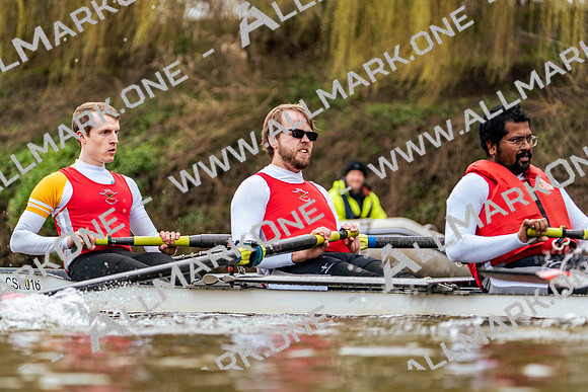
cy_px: 196
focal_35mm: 289
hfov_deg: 7.1
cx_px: 294
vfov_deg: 4.8
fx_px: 4721
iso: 2000
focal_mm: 289
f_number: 6.3
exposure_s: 1/2000
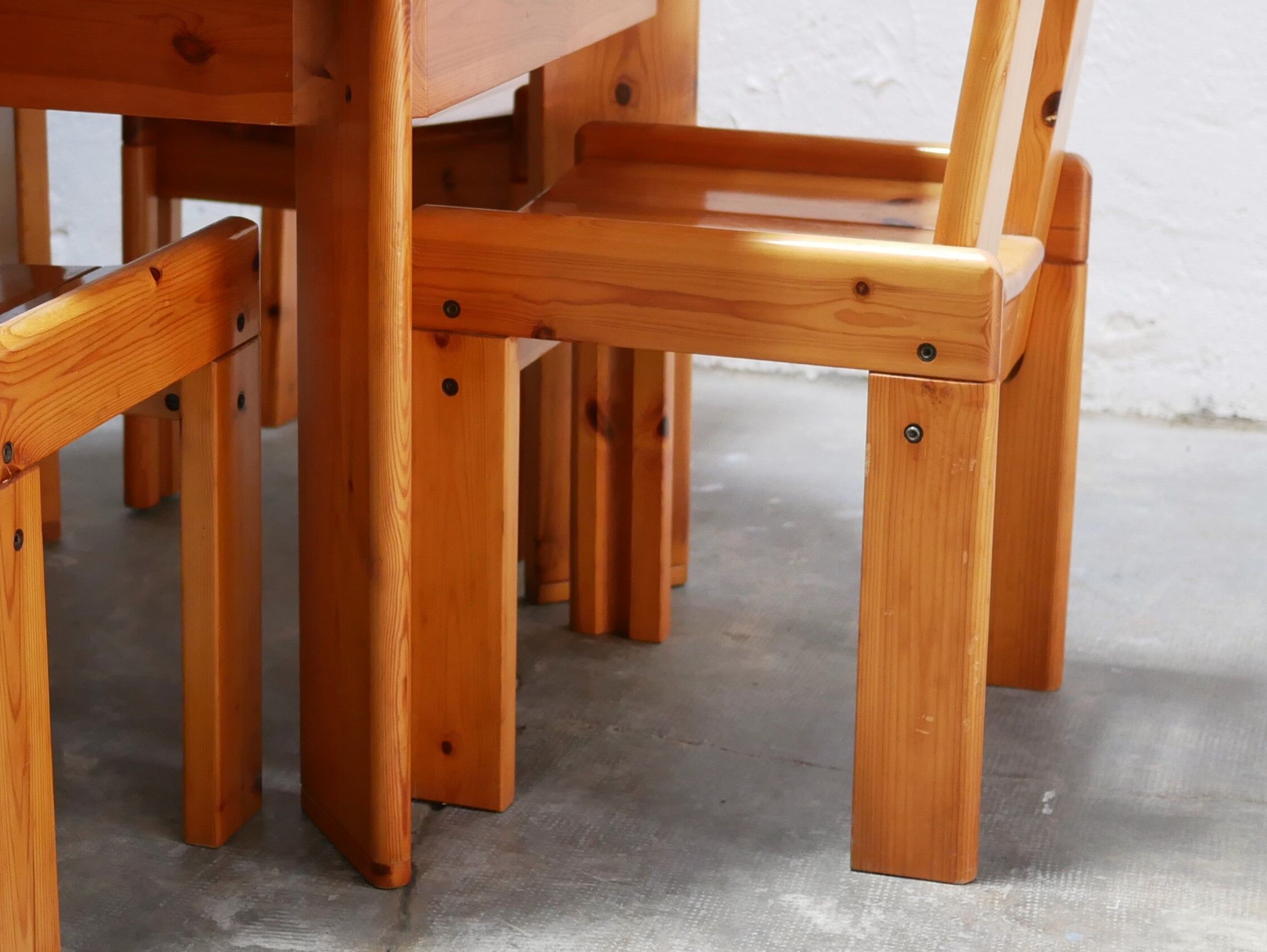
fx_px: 2930
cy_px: 281
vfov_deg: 18.4
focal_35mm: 80
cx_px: 484
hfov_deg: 24.3
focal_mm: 20
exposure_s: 1/60
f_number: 1.7
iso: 640
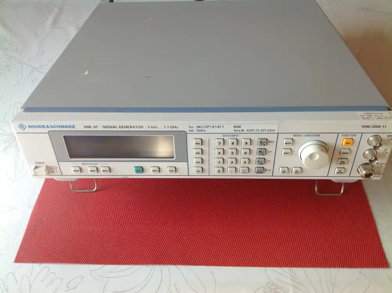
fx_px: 396
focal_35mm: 35
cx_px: 196
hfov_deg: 52.7
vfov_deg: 40.6
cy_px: 146
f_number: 2.4
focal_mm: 4.28
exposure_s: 1/120
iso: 50
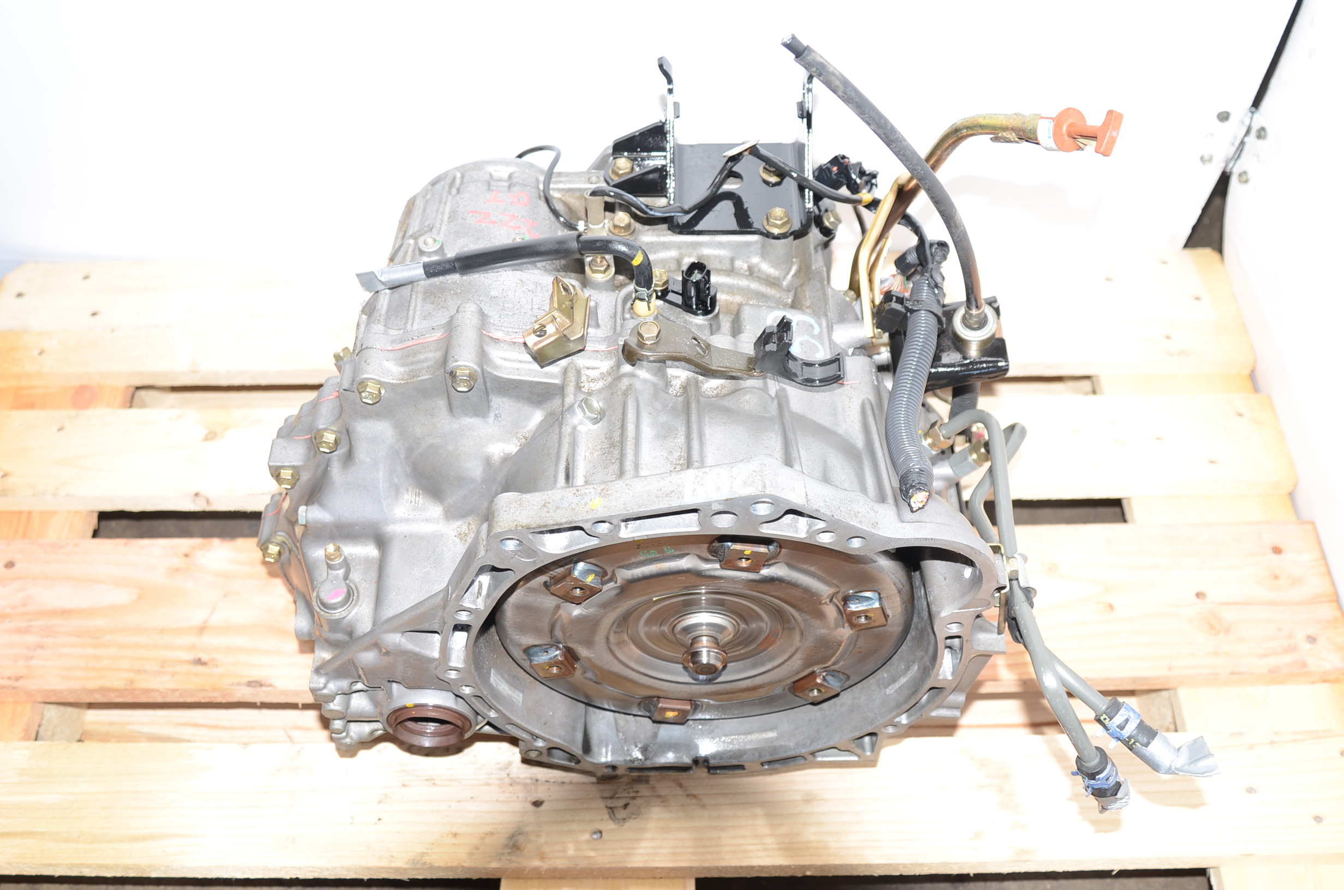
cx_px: 672
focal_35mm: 36
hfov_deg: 53.2
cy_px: 445
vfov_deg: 36.7
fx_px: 1341
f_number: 4.5
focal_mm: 24
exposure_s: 1/60
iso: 100
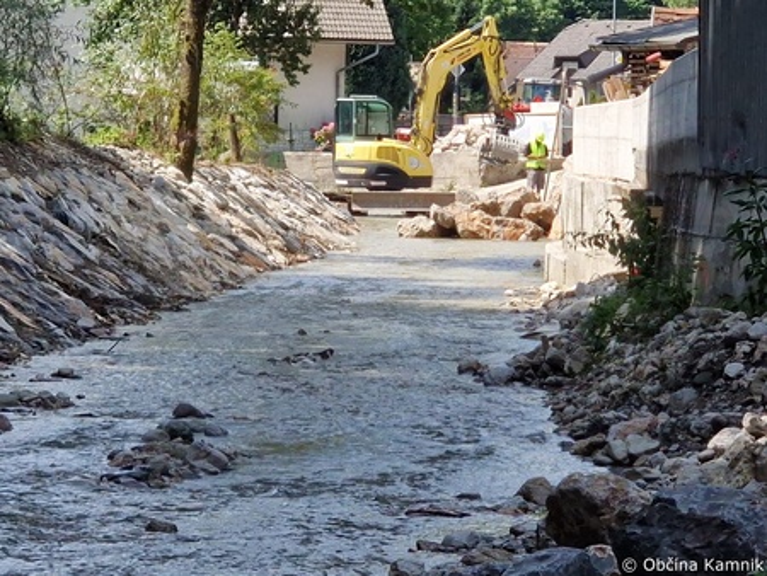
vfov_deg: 21.3
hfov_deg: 28.1
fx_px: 1530
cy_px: 288
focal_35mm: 69
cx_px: 384
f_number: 2.4
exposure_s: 1/1269
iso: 50
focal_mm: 7.9
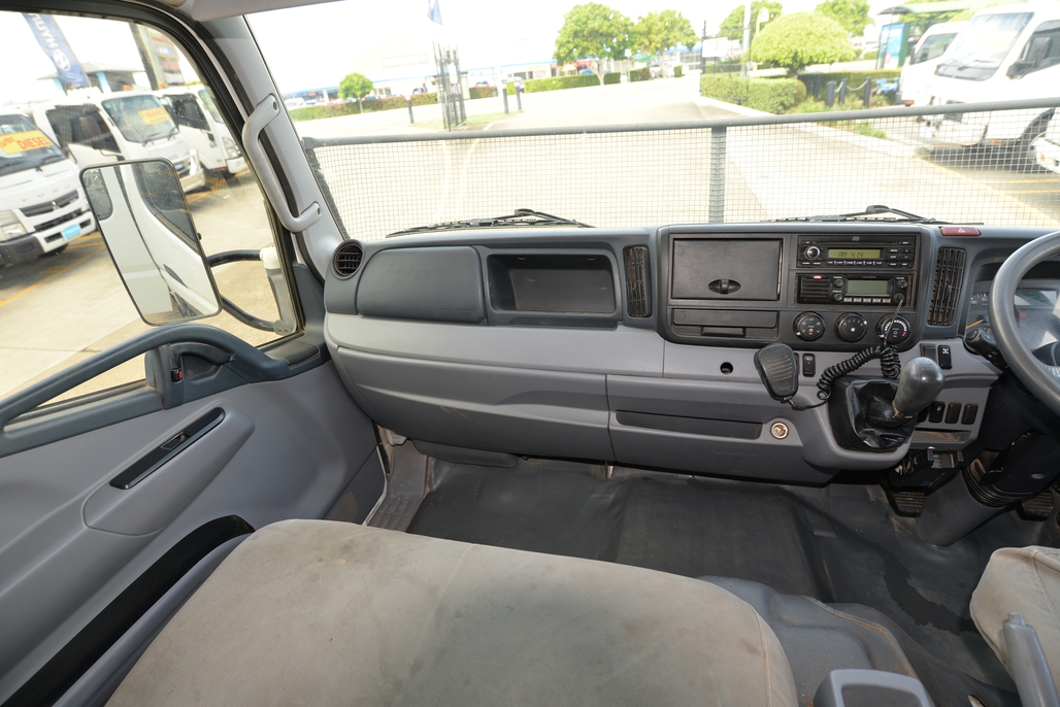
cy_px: 354
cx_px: 530
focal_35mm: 18
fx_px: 530
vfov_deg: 67.4
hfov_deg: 90.0
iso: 200
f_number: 5
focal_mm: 18
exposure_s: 1/100
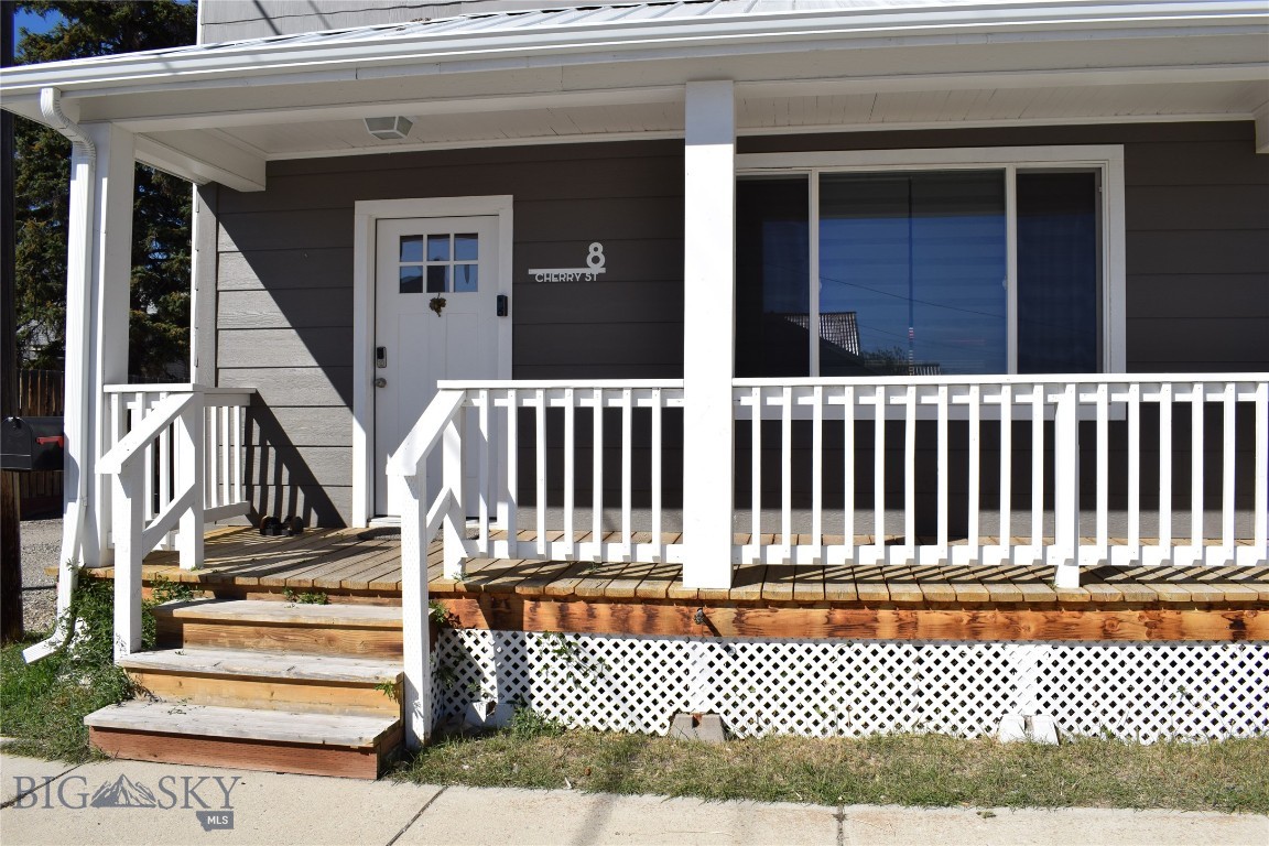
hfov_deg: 61.9
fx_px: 1057
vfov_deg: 43.6
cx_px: 634
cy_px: 423
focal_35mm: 30
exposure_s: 1/500
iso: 200
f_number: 11
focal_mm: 20
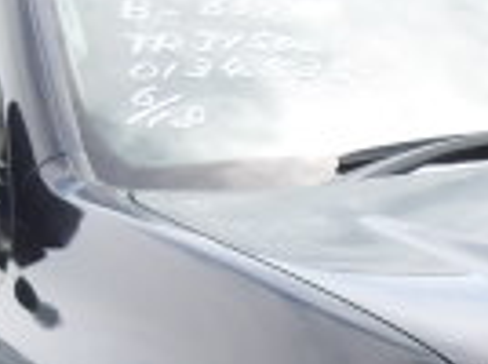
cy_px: 506
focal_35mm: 129
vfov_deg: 11.1
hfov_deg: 14.6
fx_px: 1815
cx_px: 641
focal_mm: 4.9
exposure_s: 1/456
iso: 100
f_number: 3
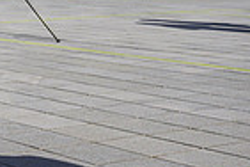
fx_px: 854
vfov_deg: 10.8
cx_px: -255
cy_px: -74
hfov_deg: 14.0
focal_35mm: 123
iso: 500
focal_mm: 30
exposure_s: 1/5000
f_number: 5.6
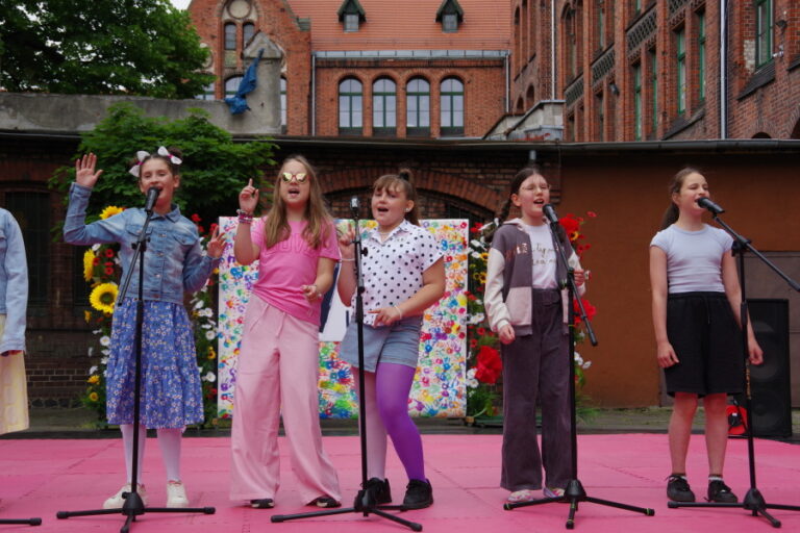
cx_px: 400
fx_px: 1200
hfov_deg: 36.9
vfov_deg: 25.1
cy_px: 266
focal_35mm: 54
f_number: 6.3
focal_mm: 36
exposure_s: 1/1600
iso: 800
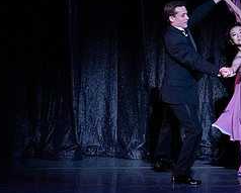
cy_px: -68
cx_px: 257
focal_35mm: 708
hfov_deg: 2.7
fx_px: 5056
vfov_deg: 2.2
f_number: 3.5
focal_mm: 200
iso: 2500
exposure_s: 1/320
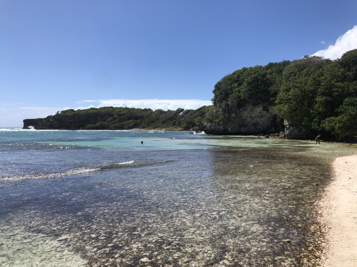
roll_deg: +0.2
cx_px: 178
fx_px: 289
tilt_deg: -2.0
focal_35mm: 28
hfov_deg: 63.4
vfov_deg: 49.7
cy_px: 134
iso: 25
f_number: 1.8
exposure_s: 1/3436
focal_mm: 4
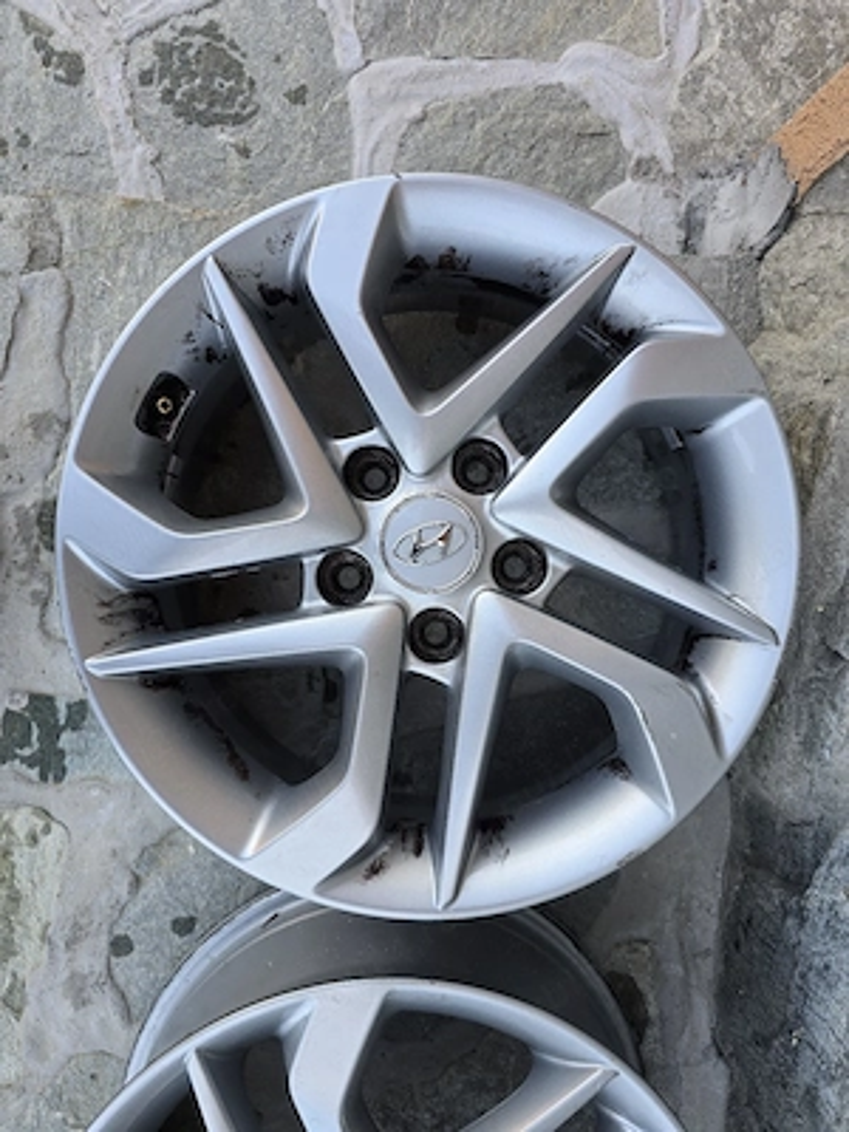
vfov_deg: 73.9
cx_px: 424
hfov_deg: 58.9
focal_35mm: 23
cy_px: 566
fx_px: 752
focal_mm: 6.3
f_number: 1.7
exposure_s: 1/182
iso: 40
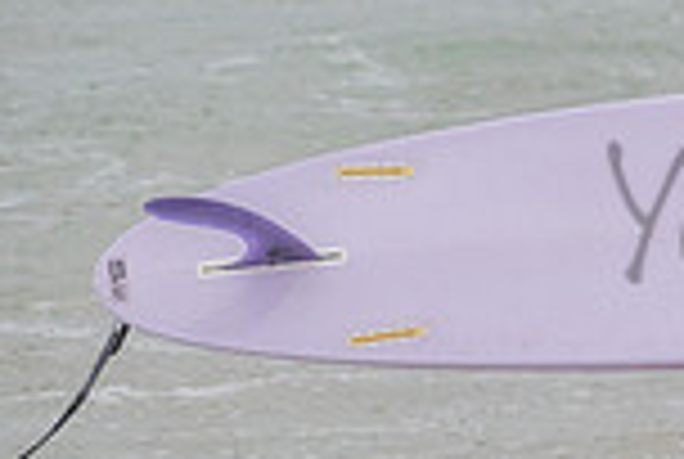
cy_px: 173
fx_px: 36228
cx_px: 1071
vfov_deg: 0.7
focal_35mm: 1903
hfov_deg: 1.1
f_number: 5.6
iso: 640
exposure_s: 1/320
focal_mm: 500
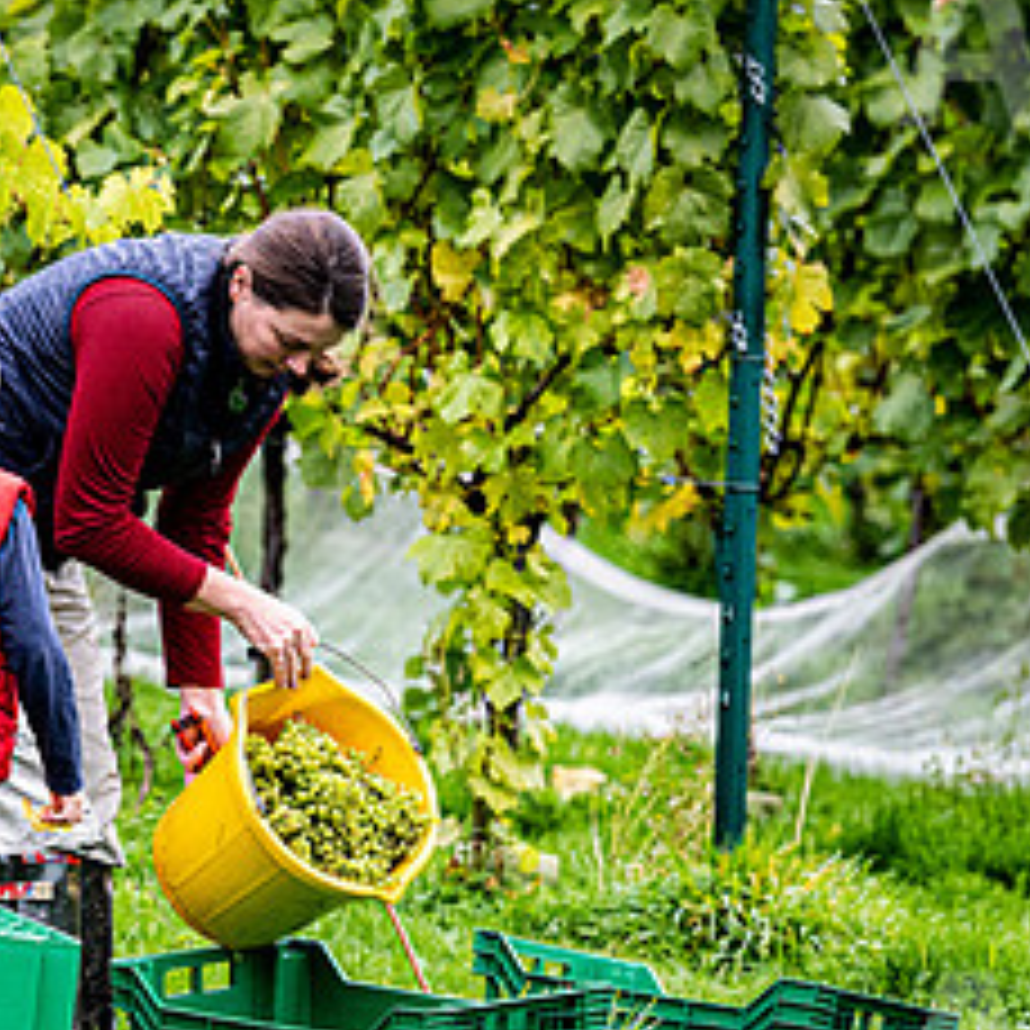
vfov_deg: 4.3
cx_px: 203
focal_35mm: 411
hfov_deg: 4.3
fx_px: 13836
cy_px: 627
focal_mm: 180
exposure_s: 1/500
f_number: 4
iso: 500
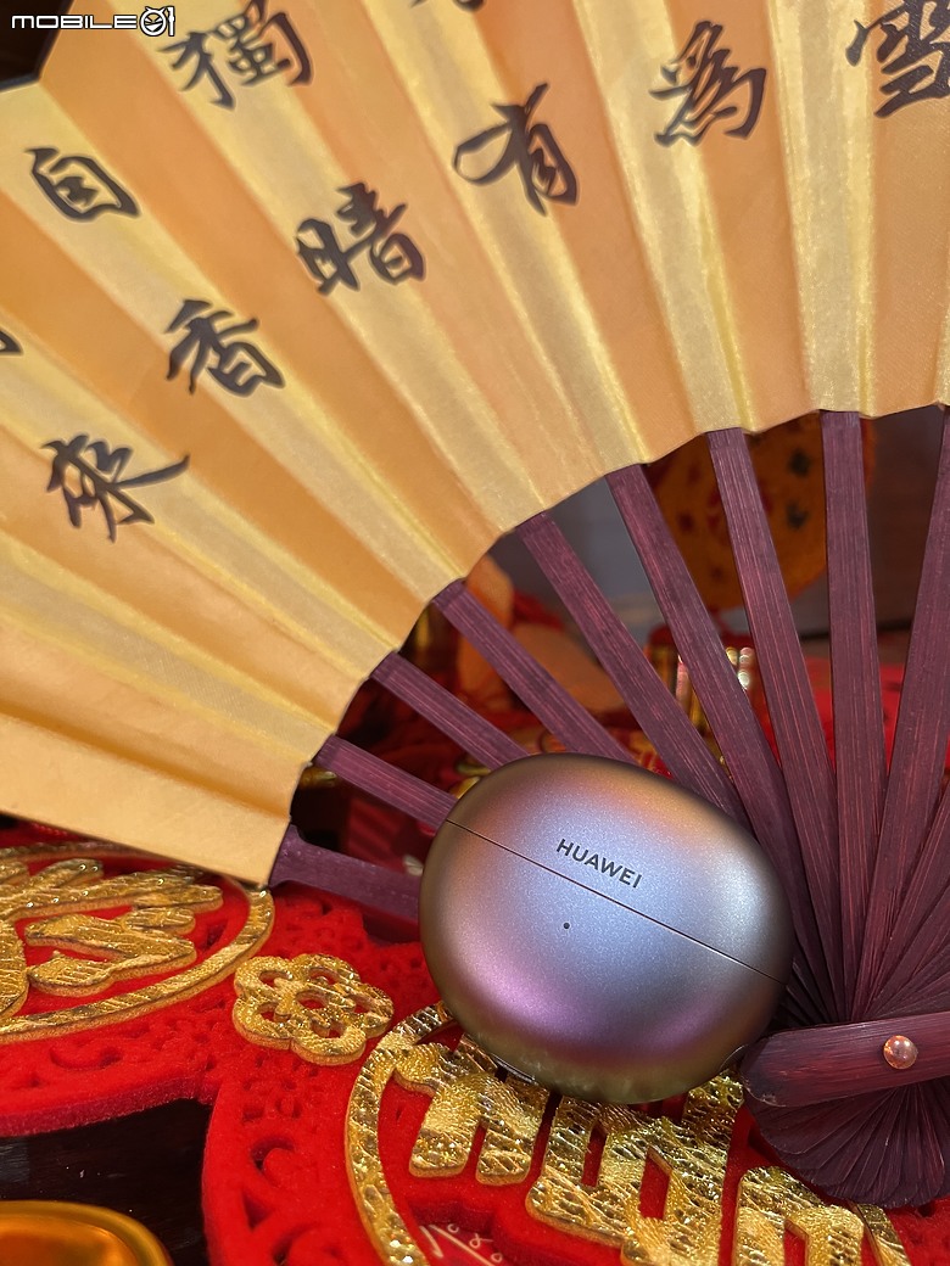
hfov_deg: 54.9
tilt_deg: -18.9
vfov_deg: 69.4
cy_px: 633
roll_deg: -2.9
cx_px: 475
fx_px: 915
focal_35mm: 25
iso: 320
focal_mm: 5.1
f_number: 1.6
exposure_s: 1/60
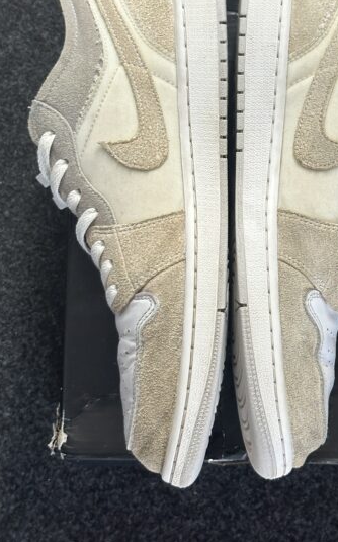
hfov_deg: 17.1
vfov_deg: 27.1
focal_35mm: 76
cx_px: 250
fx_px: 1121
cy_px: 206
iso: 200
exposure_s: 1/50
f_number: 1.78
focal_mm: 6.86
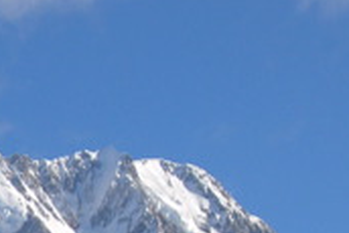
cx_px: -371
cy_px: 502
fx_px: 3522
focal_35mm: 363
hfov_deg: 5.5
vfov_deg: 3.7
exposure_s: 1/500
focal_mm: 52
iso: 200
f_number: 11
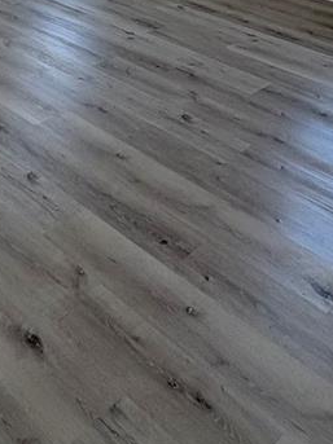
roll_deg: -3.9
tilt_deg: -14.4
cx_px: 108
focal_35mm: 49
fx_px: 629
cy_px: -47
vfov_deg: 33.7
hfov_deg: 29.4
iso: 64
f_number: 2.2
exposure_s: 1/167
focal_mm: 2.22
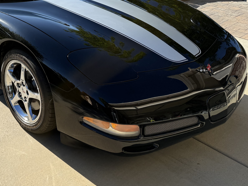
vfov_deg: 32.7
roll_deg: -4.6
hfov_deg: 40.7
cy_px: 39
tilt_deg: -24.0
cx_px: 28
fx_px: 308
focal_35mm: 43
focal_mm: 6.76
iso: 80
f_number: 1.78
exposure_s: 1/3021
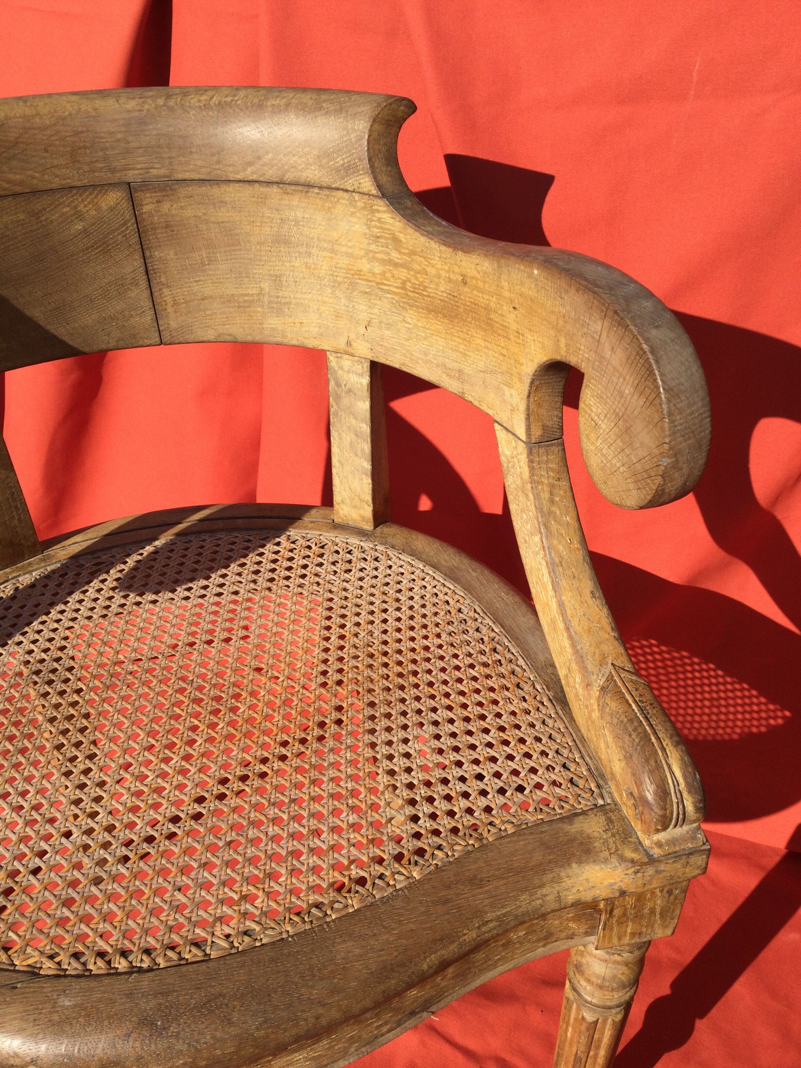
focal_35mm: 31
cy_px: 534
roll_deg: +0.0
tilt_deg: -35.4
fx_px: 956
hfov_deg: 45.4
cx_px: 400
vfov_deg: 58.4
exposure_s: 1/895
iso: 25
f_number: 2.4
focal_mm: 3.3
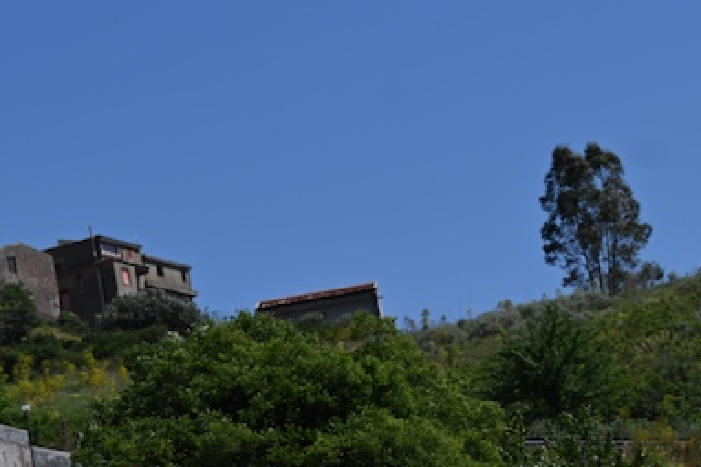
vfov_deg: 5.8
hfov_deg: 8.7
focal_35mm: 234
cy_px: 651
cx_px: -97
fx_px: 4554
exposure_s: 1/800
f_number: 5.6
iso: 64
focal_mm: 70
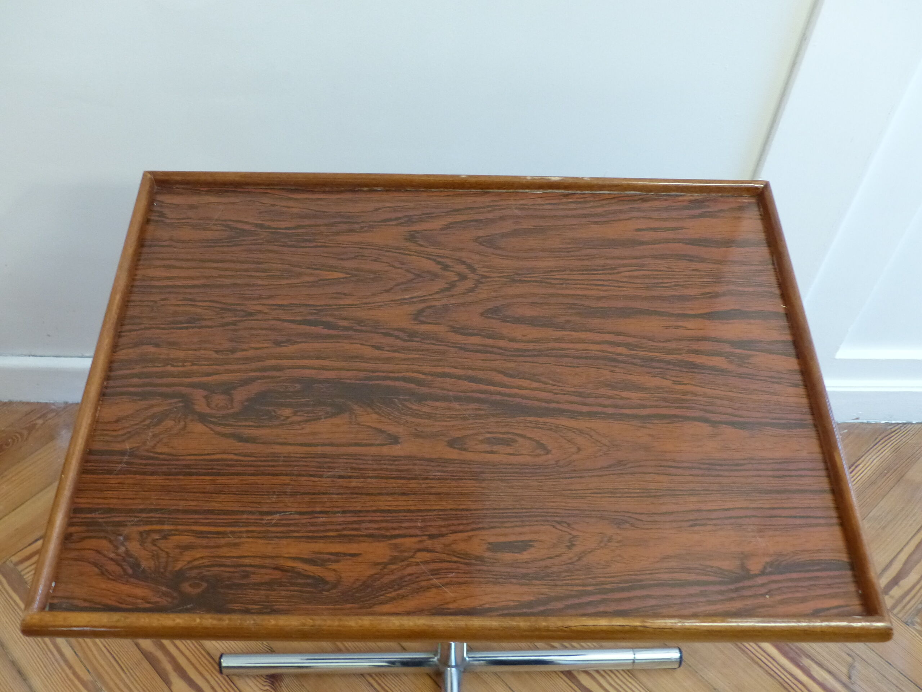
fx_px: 959
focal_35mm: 36
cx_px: 461
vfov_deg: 39.7
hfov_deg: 51.4
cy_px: 346
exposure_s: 1/15
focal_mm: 6.4
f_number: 2.8
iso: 400
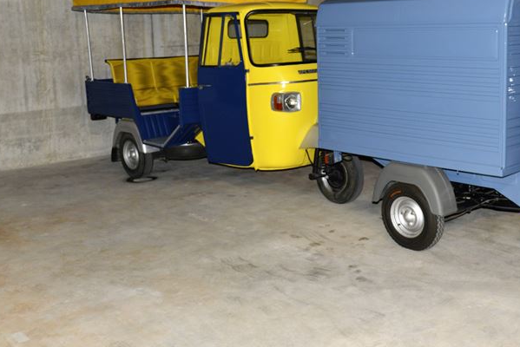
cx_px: 351
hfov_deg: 40.5
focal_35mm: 48
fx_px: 694
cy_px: 125
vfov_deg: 28.0
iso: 800
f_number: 4
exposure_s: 1/60
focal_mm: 30
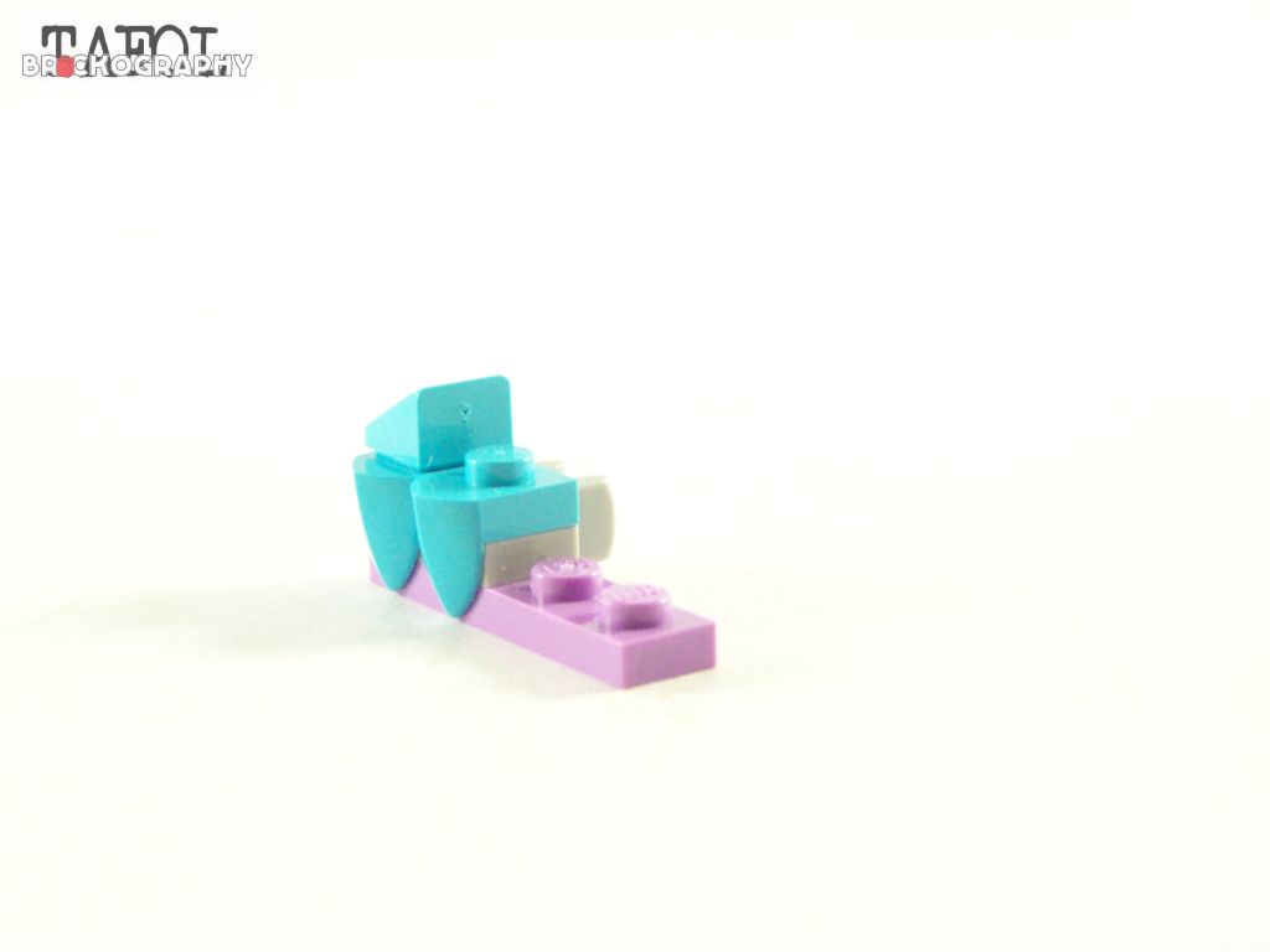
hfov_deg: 20.9
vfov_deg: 15.7
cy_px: 476
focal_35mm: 94
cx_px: 635
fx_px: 3449
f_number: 3.2
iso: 400
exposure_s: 1/60
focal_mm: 15.6
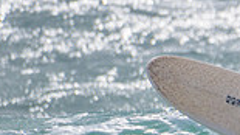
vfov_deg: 0.5
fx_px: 15240
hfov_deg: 0.9
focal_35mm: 2396
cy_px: 188
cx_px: 503
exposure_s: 1/2000
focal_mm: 500
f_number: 6.3
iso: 64
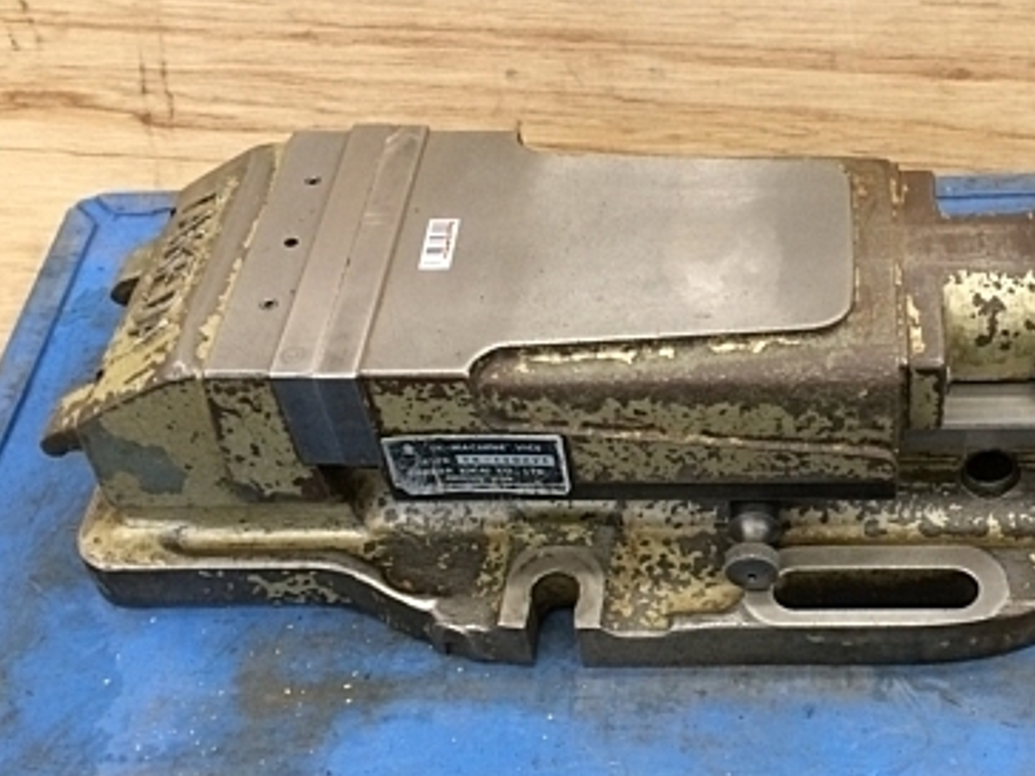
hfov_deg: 36.2
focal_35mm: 51
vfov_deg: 28.6
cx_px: 830
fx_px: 1525
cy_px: 401
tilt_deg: -46.4
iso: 125
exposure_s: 1/30
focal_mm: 4.15
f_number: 2.2
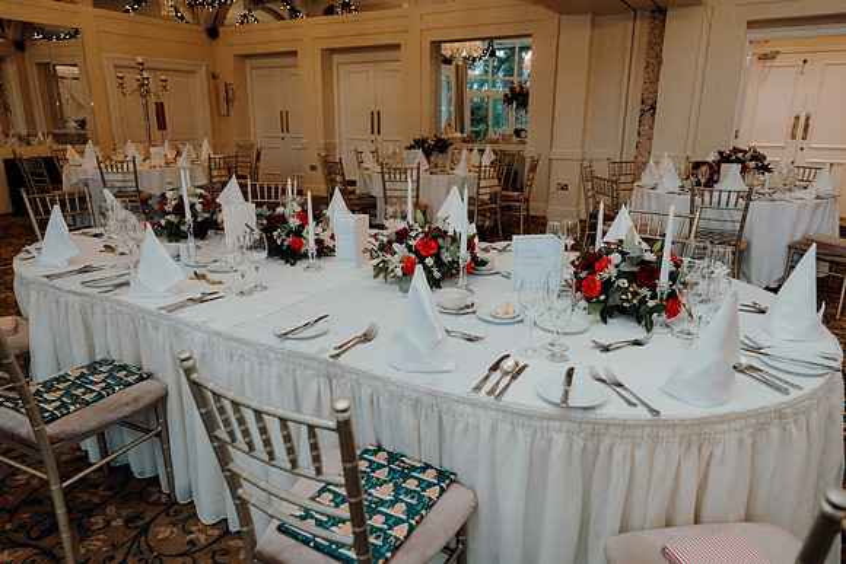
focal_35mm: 24
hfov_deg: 73.7
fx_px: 564
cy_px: 282
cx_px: 423
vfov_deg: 53.2
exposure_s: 1/200
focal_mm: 24
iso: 2500
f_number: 3.5
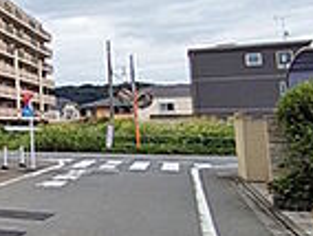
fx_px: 534
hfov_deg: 19.0
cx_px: -317
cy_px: 90
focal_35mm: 59
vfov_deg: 24.8
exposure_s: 1/1160
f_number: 2.2
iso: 50
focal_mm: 1.83
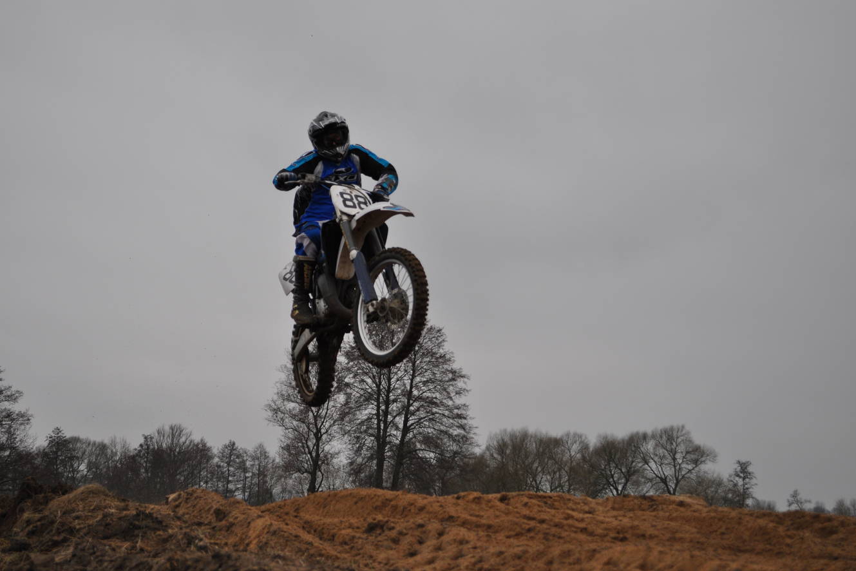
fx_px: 1308
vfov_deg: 24.6
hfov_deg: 36.2
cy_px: 289
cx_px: 426
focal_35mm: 55
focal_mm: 36
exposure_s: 1/1000
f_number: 5
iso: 400
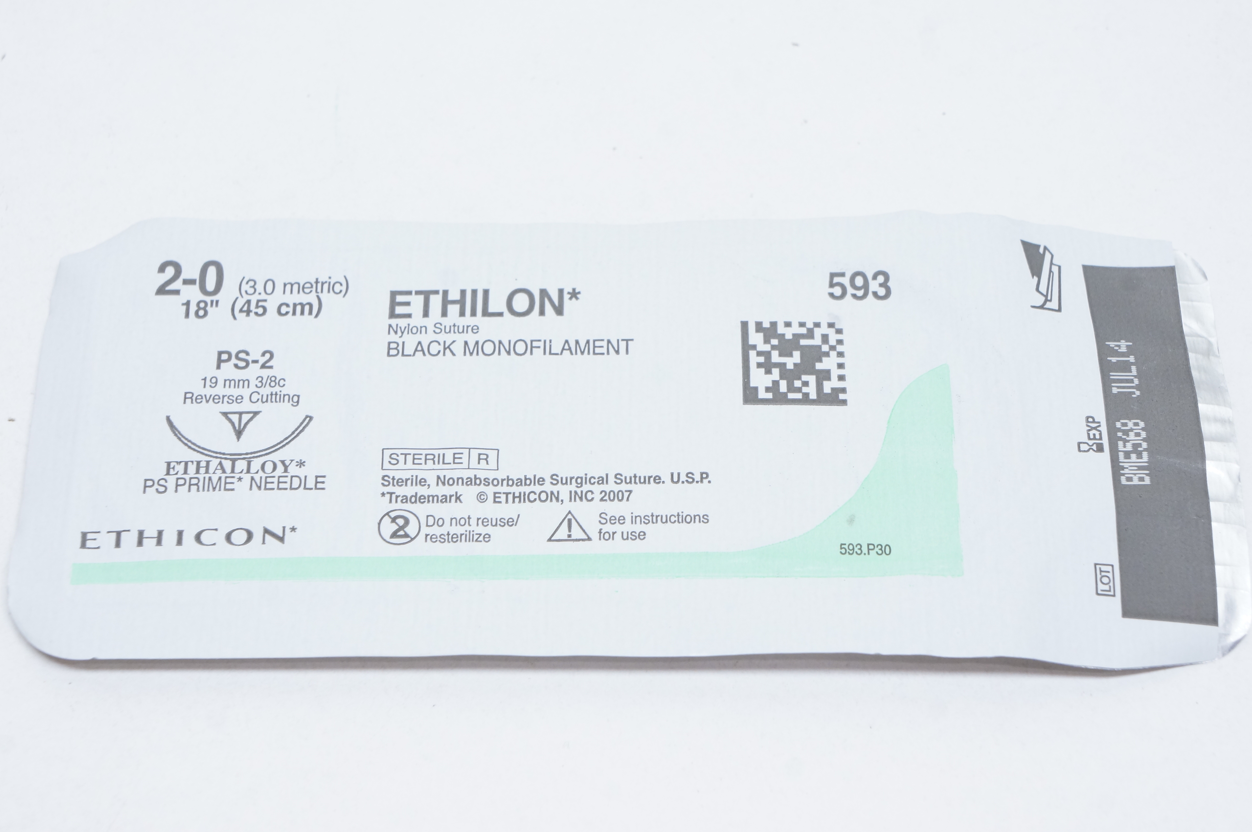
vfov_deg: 17.3
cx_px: 629
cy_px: 417
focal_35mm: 79
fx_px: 2727
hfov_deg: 25.9
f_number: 10
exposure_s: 1/20
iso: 800
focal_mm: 51
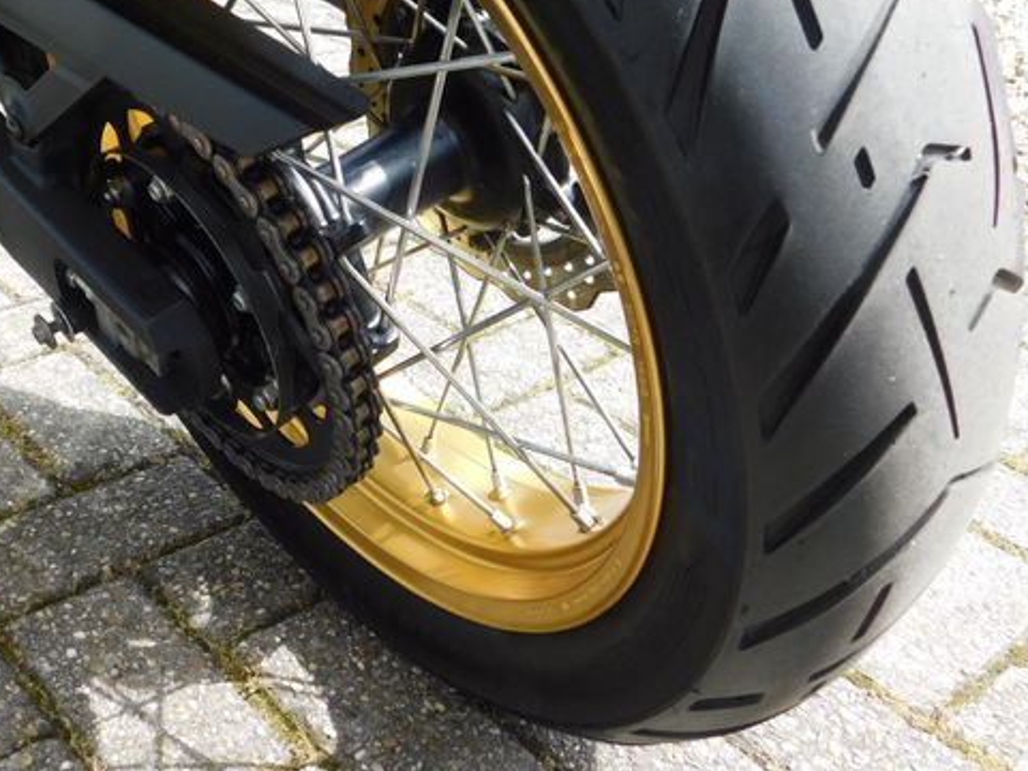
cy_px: 362
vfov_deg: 35.9
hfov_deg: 46.1
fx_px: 1188
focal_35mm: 40
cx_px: 347
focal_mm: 5.3
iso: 125
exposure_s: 1/200
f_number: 3.2
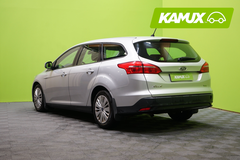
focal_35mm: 55
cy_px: 80
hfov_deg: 36.2
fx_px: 367
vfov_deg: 24.6
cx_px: 120
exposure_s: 1/80
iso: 640
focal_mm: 55
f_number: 4
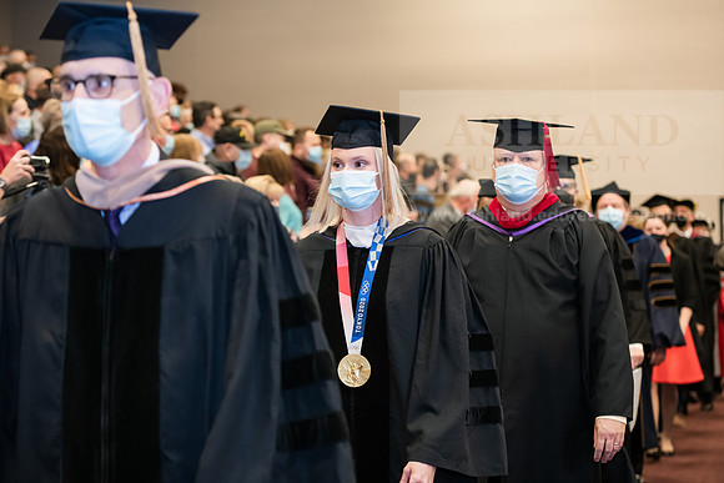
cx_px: 362
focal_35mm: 80
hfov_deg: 25.4
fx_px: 1609
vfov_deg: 17.1
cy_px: 242
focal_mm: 80
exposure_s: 1/200
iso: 2000
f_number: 3.5
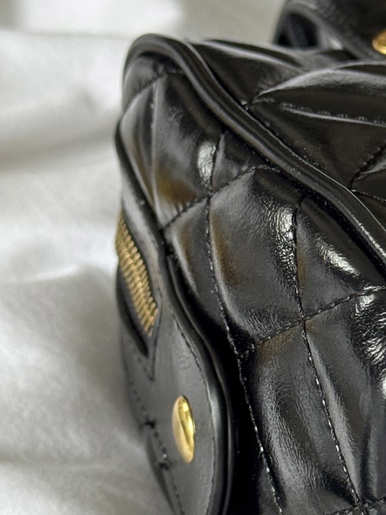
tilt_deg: -38.6
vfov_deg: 15.2
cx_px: 459
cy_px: 350
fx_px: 1918
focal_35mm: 129
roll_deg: -8.0
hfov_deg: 11.3
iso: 100
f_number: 1.78
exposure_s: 1/60
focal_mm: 6.76
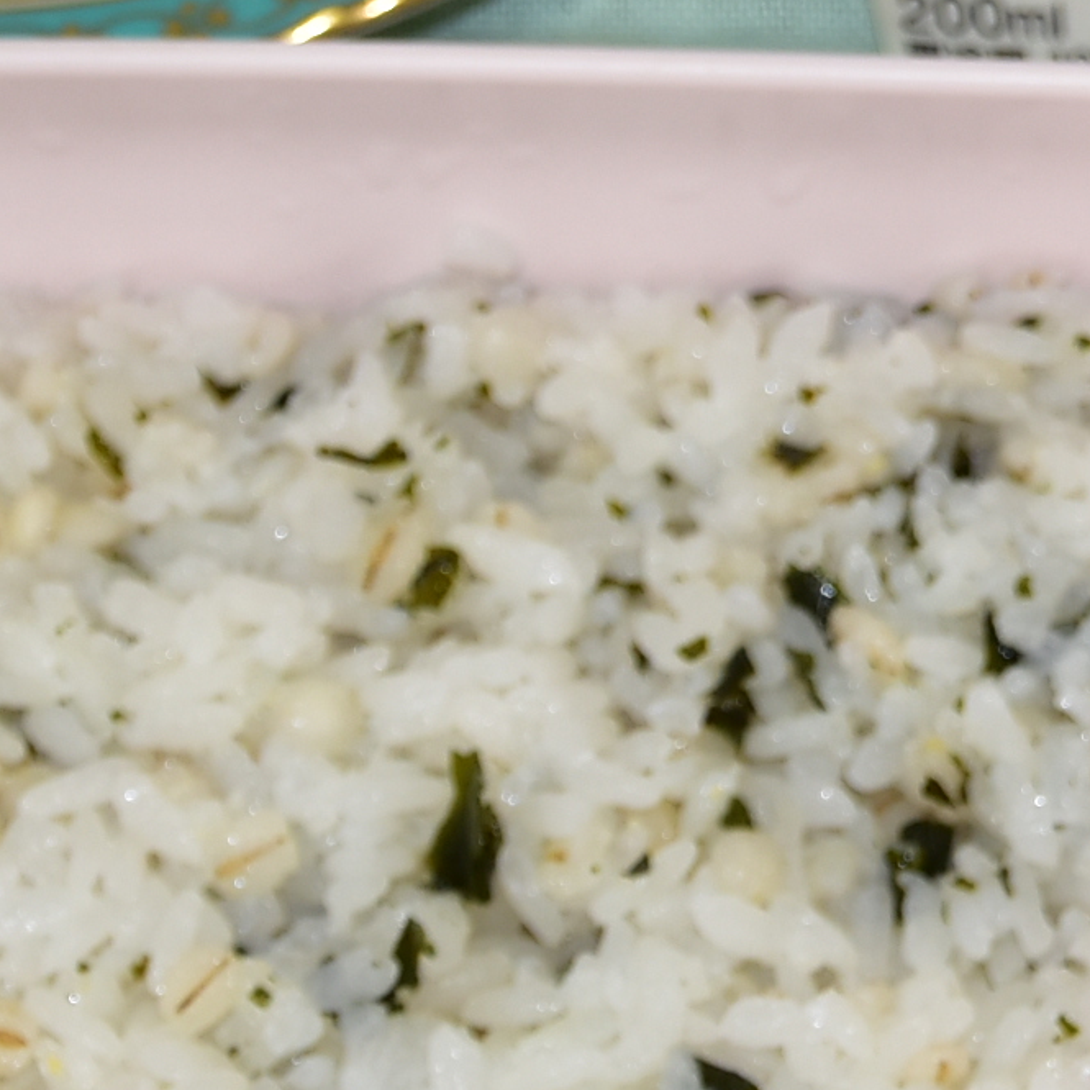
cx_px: 1449
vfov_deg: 6.1
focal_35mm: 287
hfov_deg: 6.1
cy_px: 59
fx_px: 10224
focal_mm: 50
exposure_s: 1/80
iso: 400
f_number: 5
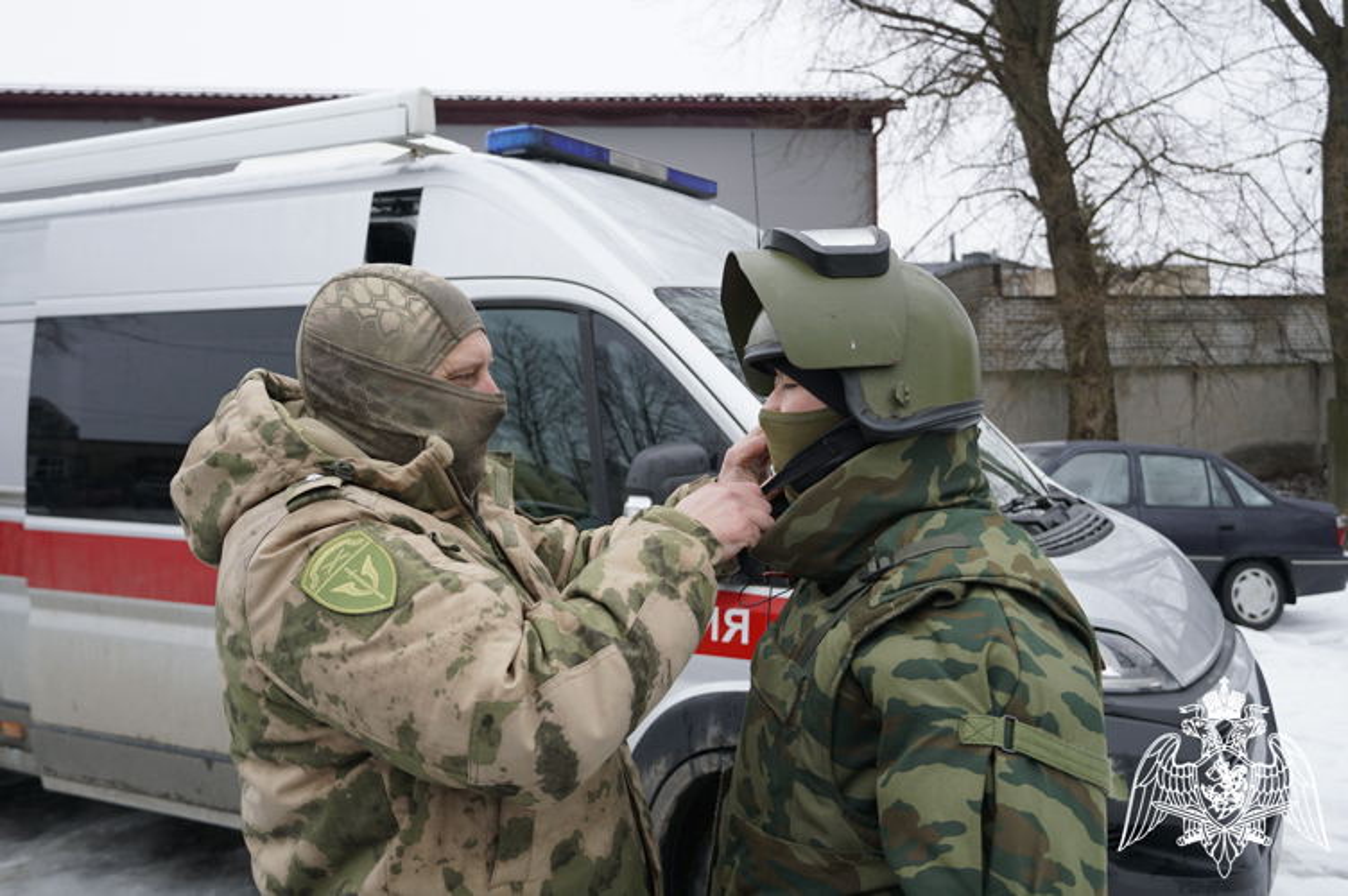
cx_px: 674
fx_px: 1235
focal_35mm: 33
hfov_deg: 57.3
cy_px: 448
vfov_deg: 39.9
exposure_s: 1/160
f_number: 4
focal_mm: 22
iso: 500
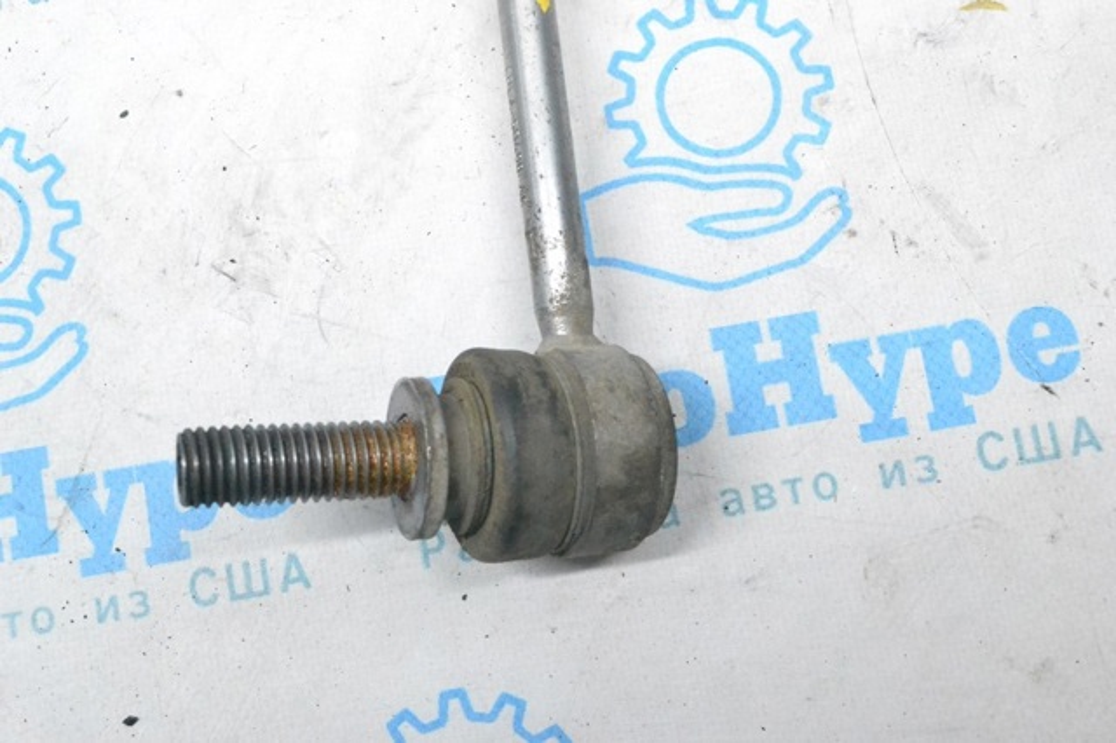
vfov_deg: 28.0
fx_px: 1487
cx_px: 558
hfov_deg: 41.1
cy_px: 372
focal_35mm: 48
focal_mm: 32
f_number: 9
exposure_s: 1/160
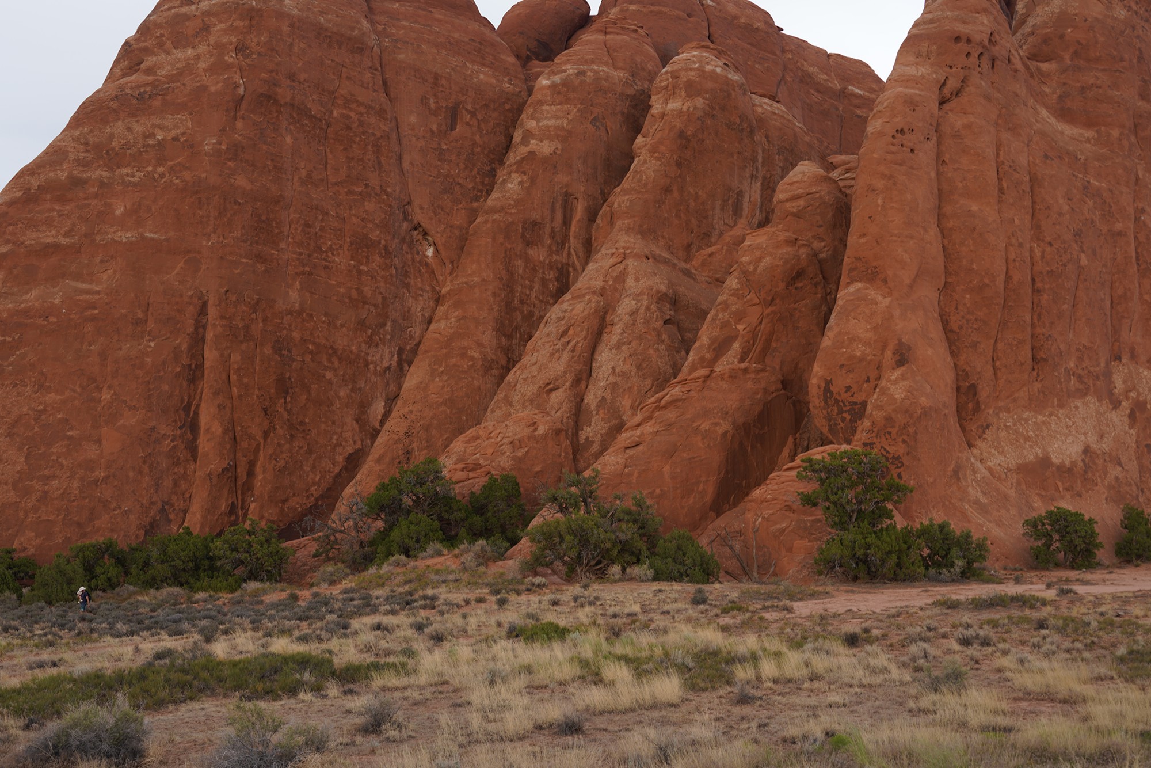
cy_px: 384
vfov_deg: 33.4
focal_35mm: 40
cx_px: 576
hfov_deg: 48.5
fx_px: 1279
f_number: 6.3
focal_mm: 40
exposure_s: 1/100
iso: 100
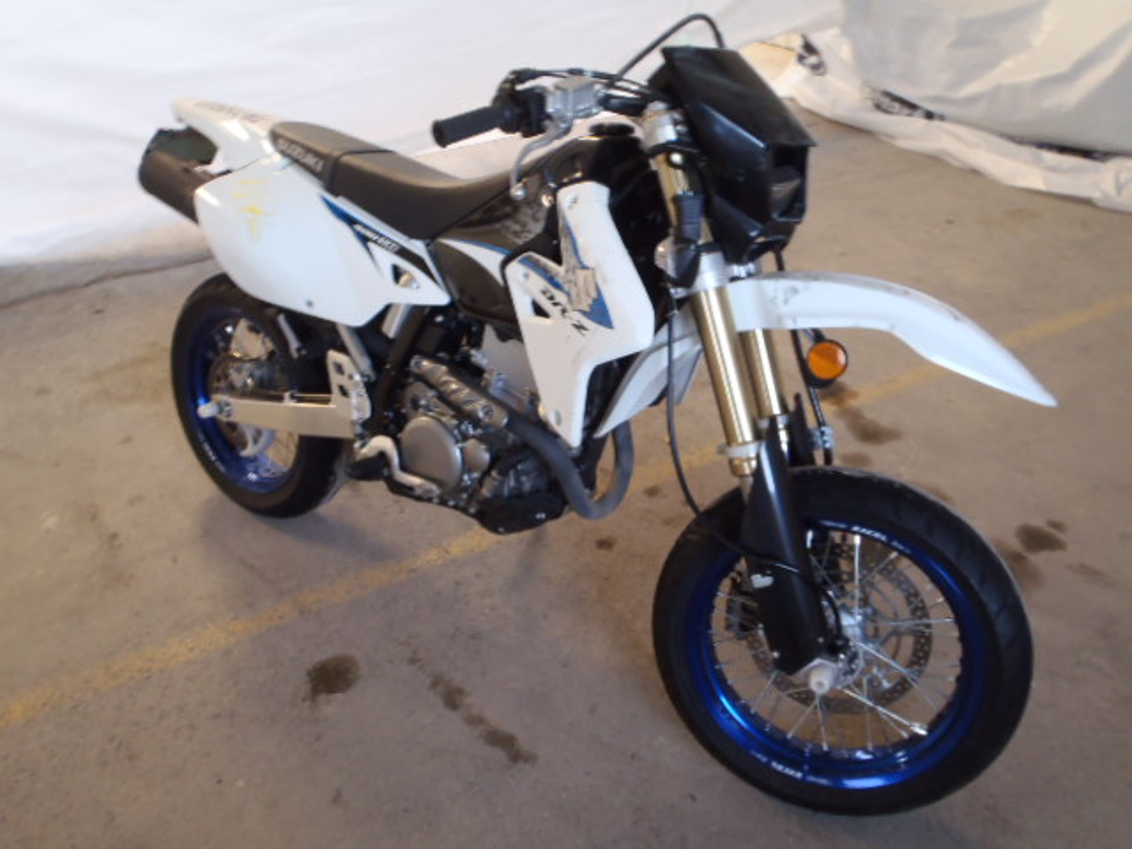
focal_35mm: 28
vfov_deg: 49.7
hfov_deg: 63.4
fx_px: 916
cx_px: 566
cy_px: 424
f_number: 3.5
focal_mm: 5
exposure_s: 1/13
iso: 200
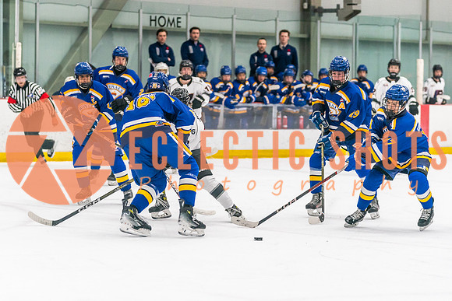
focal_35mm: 139
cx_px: 208
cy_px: 136
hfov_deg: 14.8
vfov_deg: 9.9
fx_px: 1741
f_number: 2.8
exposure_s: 1/1250
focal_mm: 101
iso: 3200
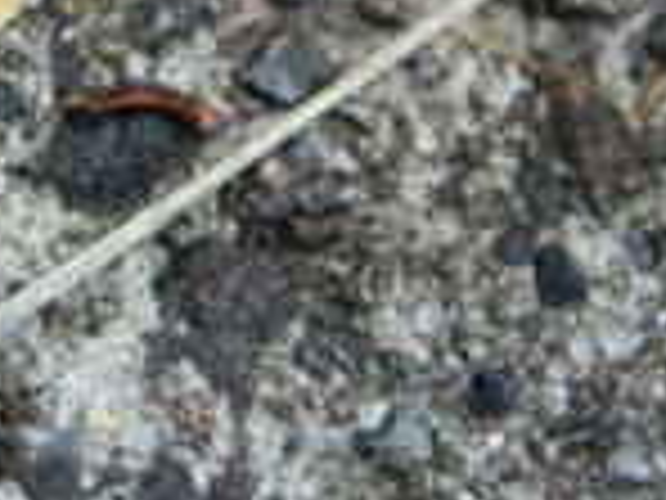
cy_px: -142
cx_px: 4
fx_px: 4646
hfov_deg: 8.2
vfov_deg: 6.1
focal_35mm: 241
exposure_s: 1/125
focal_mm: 55
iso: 200
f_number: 5.6
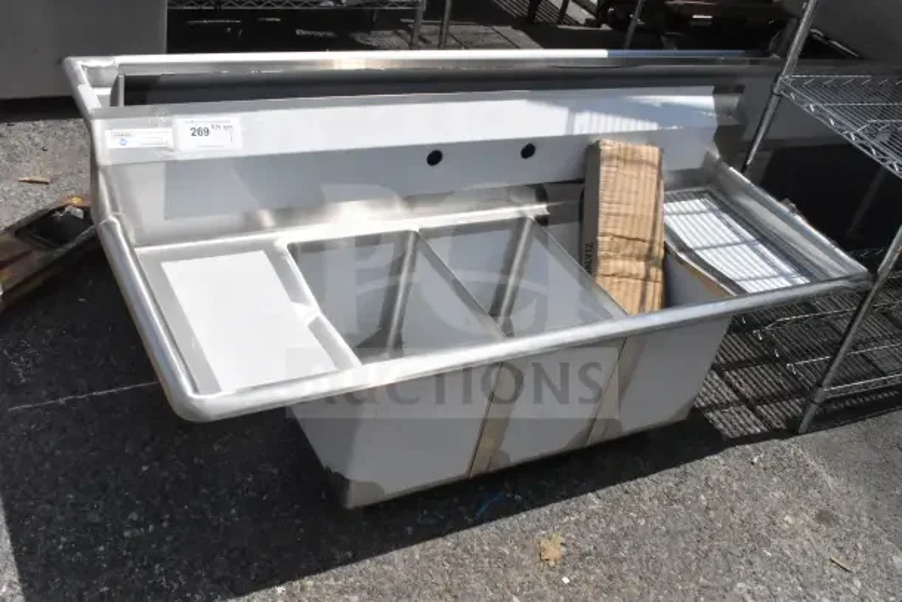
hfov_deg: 51.3
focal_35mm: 38
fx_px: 940
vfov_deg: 35.5
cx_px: 451
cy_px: 301
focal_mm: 25
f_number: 25
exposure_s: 1/4000
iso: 6400
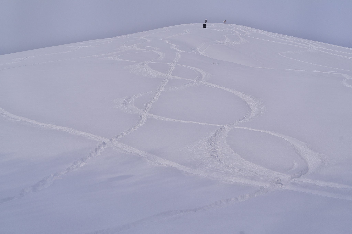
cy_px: 117
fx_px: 528
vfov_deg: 25.0
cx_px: 176
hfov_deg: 36.9
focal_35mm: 54
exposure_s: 1/500
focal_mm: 36
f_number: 9
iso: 200
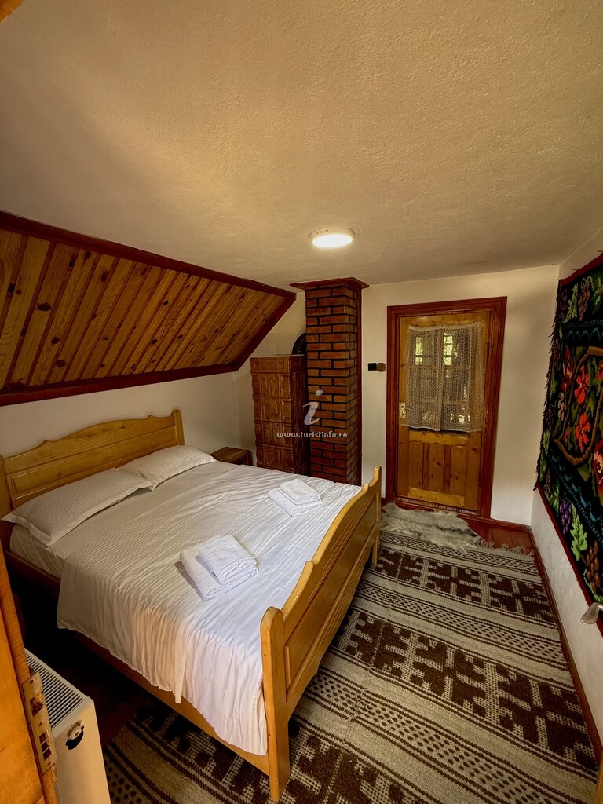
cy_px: 402
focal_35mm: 14
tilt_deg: -9.8
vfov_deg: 102.1
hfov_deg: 85.7
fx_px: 325
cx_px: 302
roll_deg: +1.6
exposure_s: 1/99
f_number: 2.2
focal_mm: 2.22
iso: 200
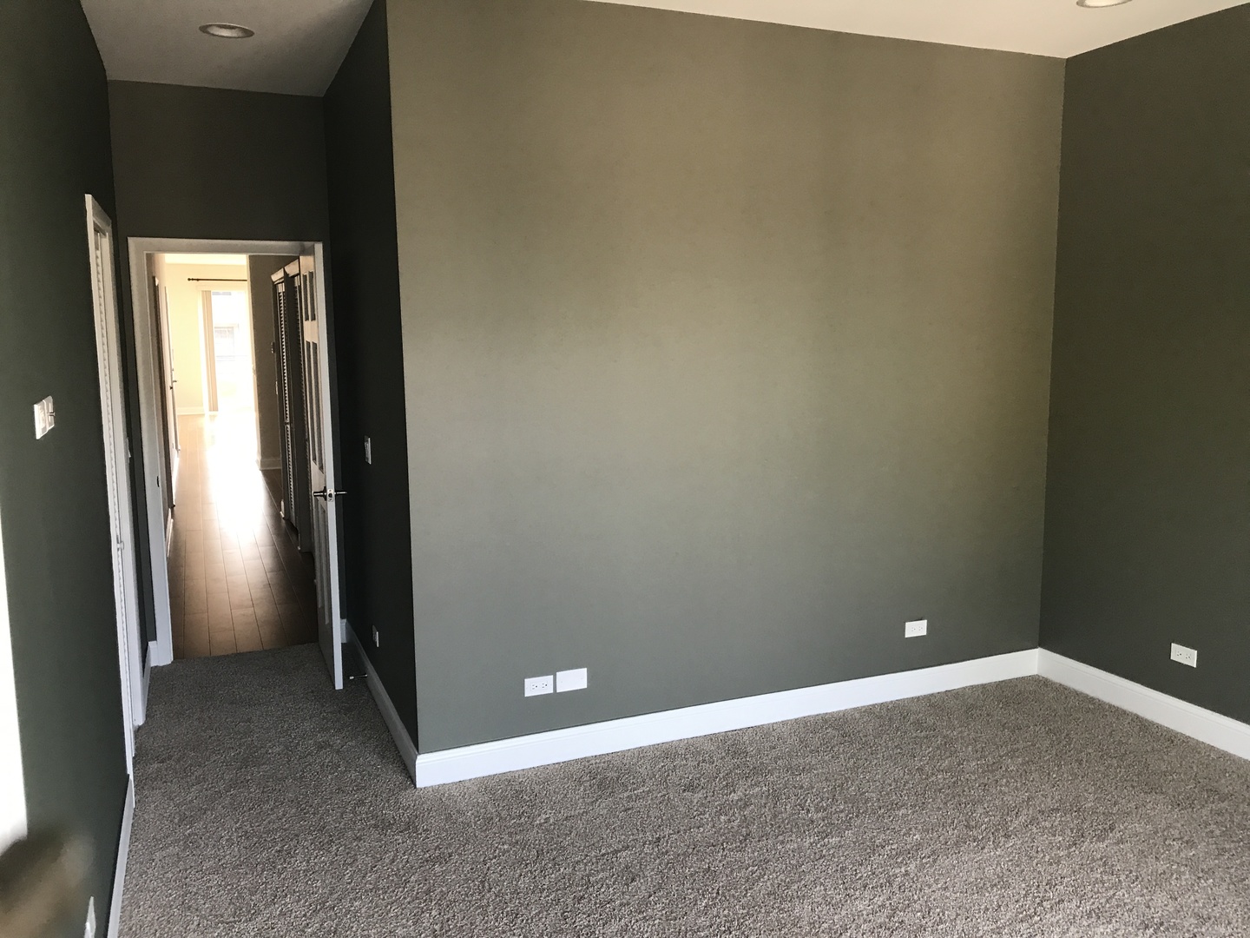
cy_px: 469
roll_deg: +1.5
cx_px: 625
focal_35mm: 28
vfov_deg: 49.7
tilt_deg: -7.2
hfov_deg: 63.4
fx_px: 1011
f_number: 1.8
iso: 40
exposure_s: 1/30
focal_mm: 3.99
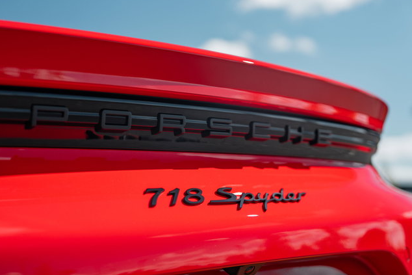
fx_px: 595
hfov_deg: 38.1
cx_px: 173
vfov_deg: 26.0
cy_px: 120
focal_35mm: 52
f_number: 2.8
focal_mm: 43
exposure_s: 1/1000
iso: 100
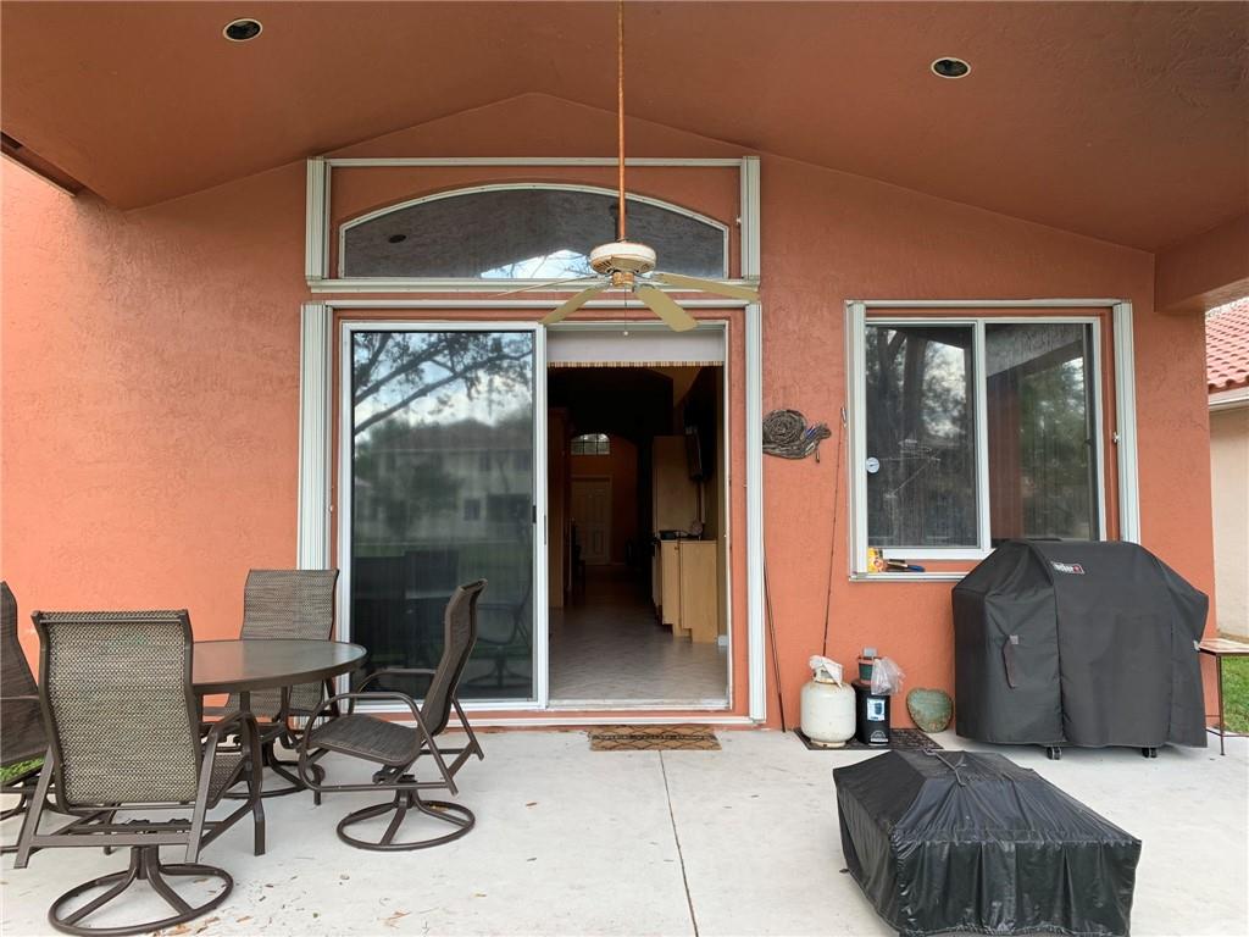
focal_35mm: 26
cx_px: 624
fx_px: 938
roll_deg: +0.7
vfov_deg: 53.1
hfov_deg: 67.3
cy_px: 468
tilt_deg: +2.6
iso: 25
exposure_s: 1/171
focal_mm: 4.25
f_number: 1.8
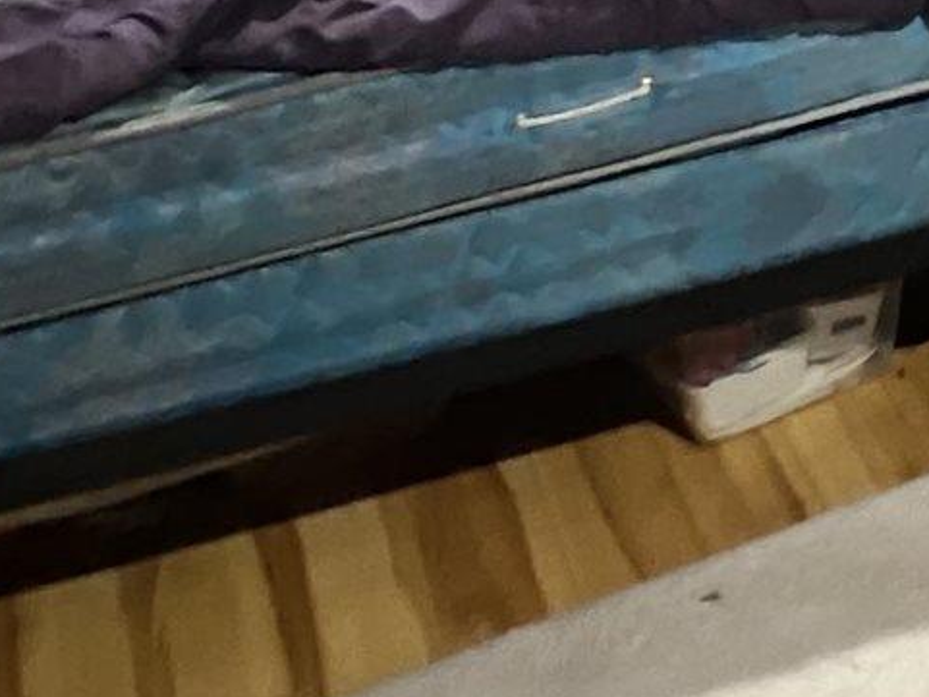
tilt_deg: -18.0
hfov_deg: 20.2
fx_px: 2228
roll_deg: -0.7
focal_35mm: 83
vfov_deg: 16.5
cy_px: -284
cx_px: 1398
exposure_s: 1/60
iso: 800
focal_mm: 1.57
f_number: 1.8
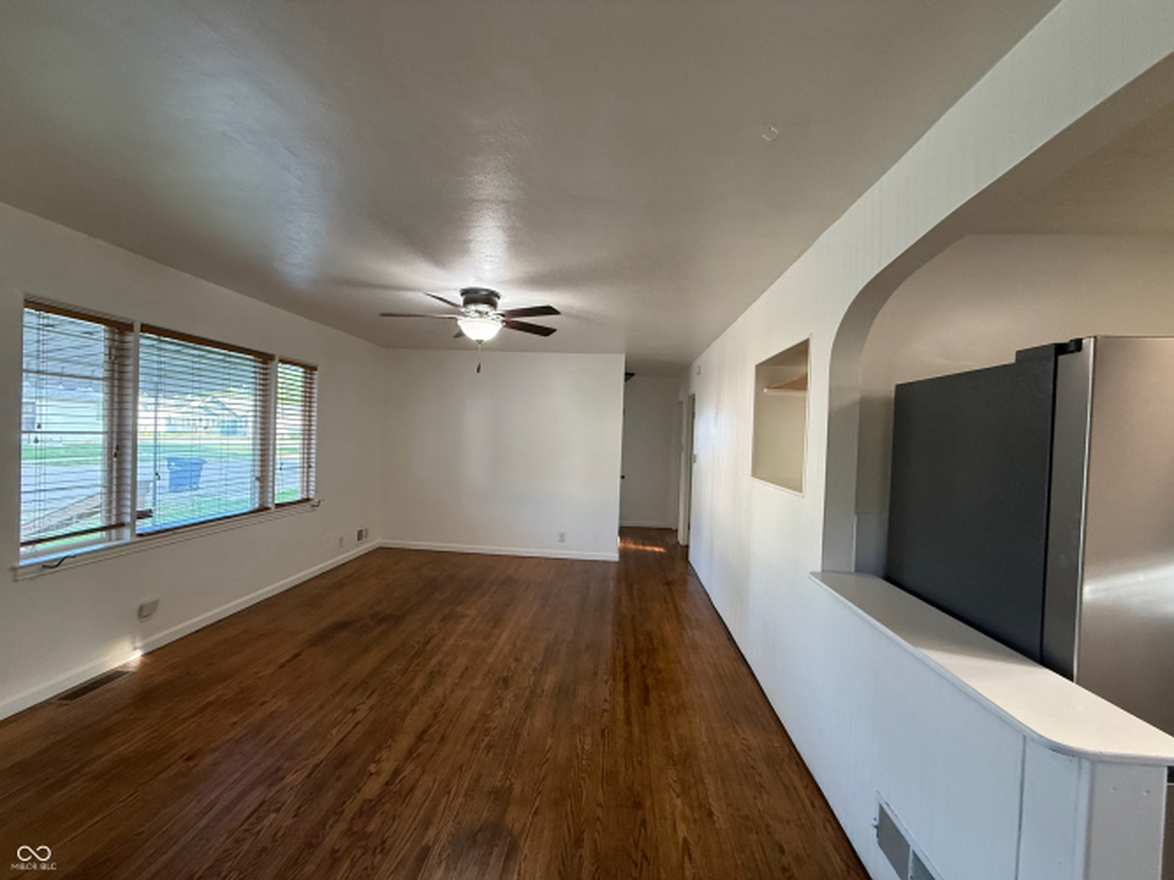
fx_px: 475
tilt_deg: -0.1
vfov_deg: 85.7
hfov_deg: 102.1
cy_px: 440
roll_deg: -3.5
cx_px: 587
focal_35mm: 14
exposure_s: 1/120
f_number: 2.2
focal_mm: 2.22
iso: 320
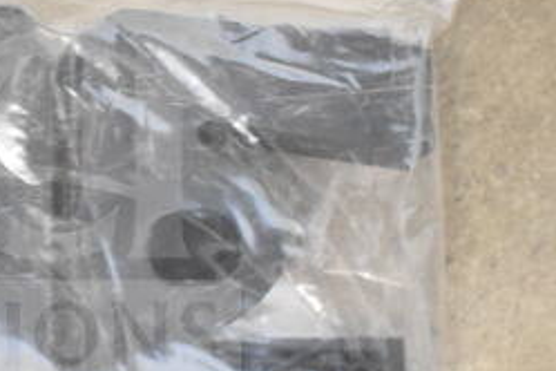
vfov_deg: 16.8
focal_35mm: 81
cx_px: -11
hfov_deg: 23.9
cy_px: 209
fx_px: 1251
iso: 4000
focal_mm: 22
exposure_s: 1/30
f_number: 3.8
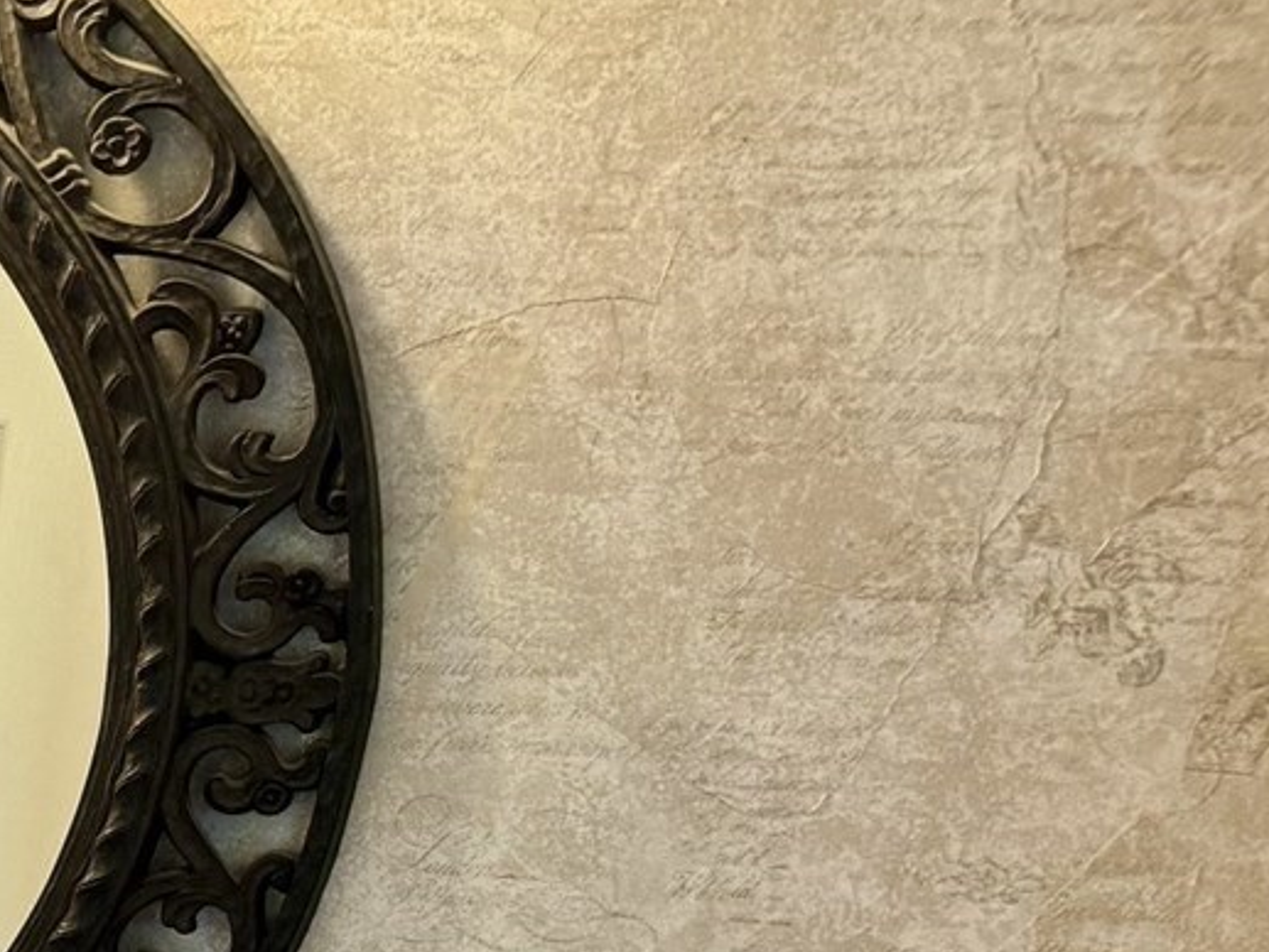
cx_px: -1220
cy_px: 1507
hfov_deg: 16.2
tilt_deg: -19.3
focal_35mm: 95
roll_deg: -1.5
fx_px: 3483
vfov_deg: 14.3
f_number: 1.78
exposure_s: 1/120
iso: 200
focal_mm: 6.76
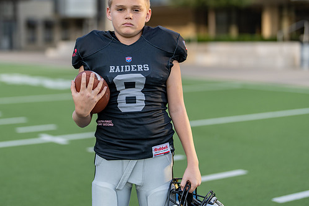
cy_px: 67
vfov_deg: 18.6
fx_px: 627
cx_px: 128
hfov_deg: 27.6
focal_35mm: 73
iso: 100
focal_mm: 50
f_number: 1.2
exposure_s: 1/2000
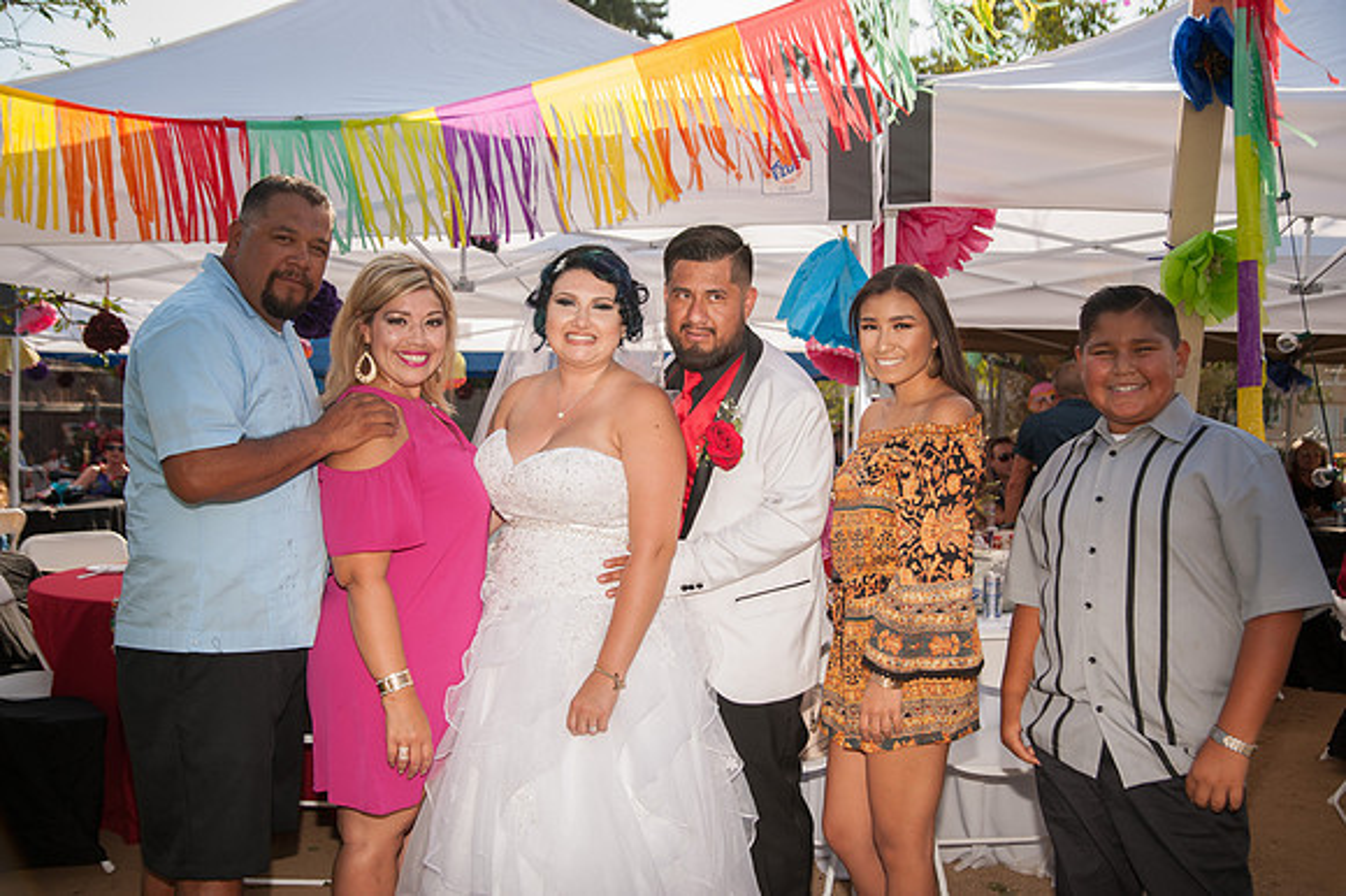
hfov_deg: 54.4
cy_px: 448
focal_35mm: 35
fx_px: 1309
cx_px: 673
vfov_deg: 37.8
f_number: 5
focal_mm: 35
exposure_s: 1/800
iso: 200
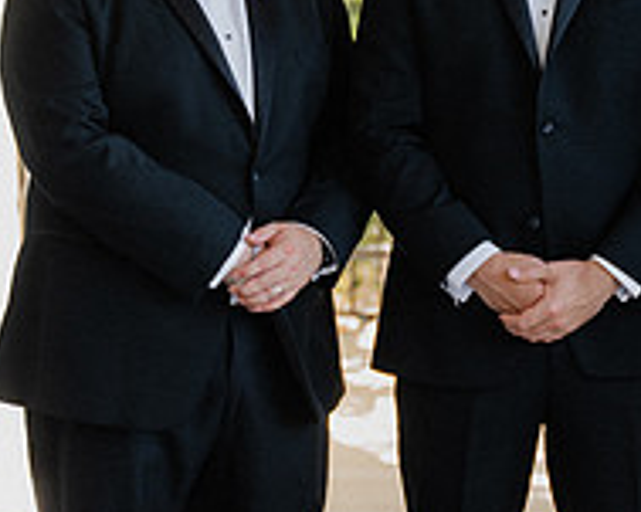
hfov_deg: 9.7
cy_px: 210
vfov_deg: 7.8
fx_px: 3754
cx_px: 561
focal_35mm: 198
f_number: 2.8
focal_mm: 59
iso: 200
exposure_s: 1/160
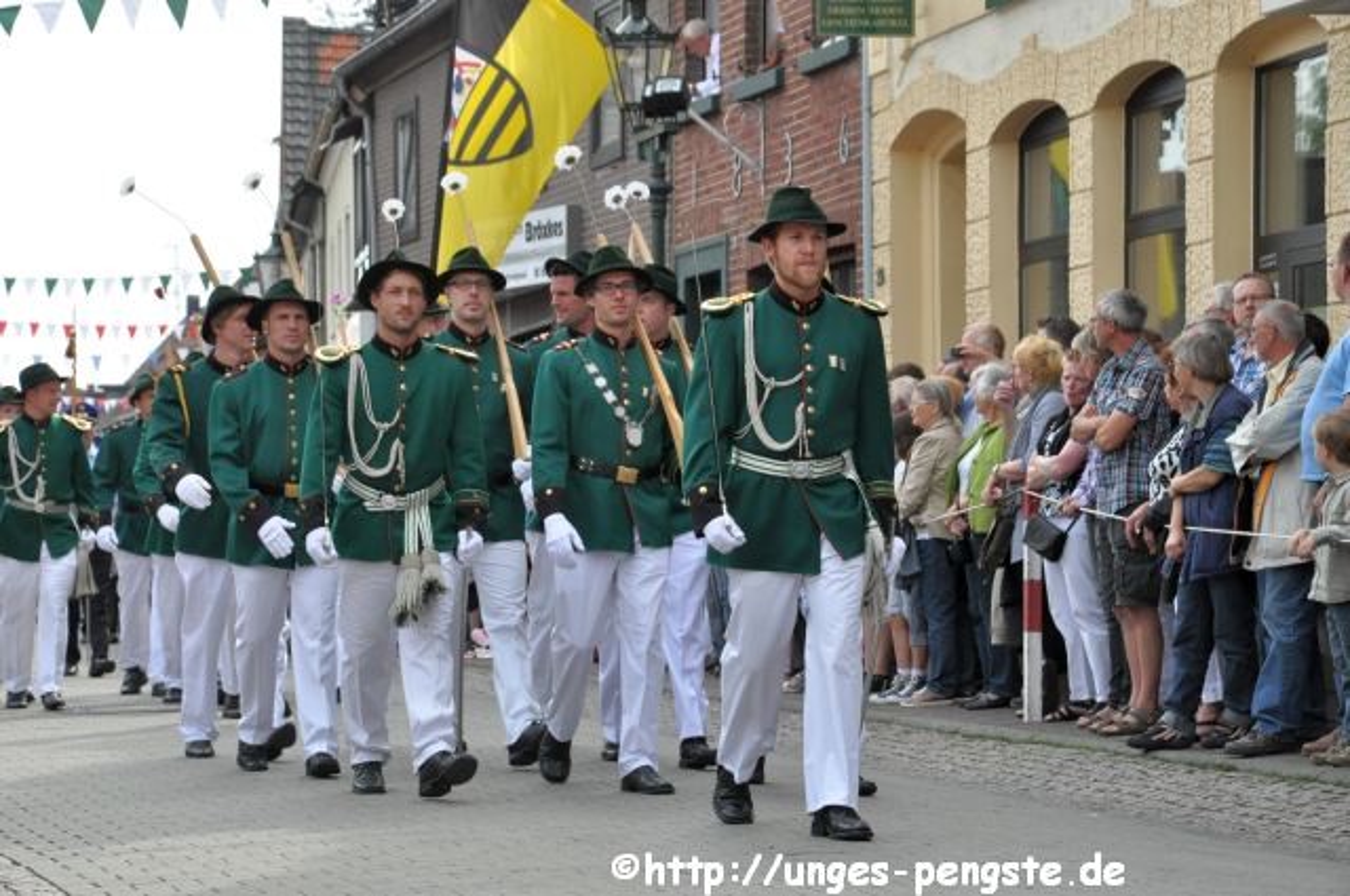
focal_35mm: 120
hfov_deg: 17.1
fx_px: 4494
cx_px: 675
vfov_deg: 11.4
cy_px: 448
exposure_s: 1/800
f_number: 7.1
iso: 1000
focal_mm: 80
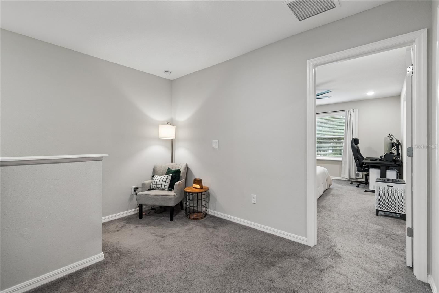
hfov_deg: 100.4
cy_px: 146
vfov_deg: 77.3
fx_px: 183
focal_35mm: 15
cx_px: 220
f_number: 7.1
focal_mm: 10
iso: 100
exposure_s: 1/2
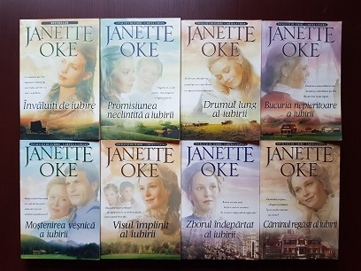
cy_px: 136
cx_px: 180
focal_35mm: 26
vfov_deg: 53.1
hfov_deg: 67.3
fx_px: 271
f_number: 1.7
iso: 200
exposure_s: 1/18
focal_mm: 4.3
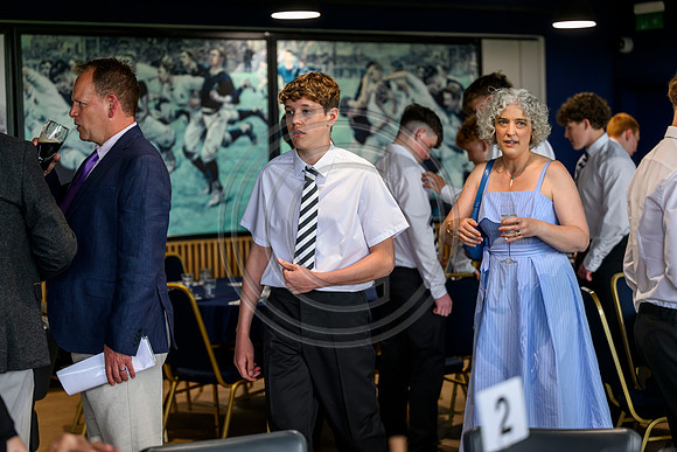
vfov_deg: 18.0
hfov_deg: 26.6
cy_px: 226
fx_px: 1429
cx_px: 338
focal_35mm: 76
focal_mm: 76
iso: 1600
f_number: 2.8
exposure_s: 1/500
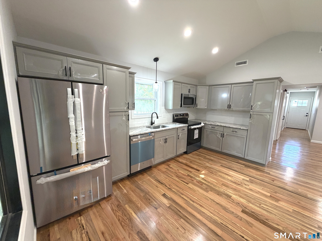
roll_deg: -1.0
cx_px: 161
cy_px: 120
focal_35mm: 14
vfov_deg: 85.7
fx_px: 130
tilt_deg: -8.5
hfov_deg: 102.1
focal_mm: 2.22
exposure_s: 1/60
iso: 200
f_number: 2.2
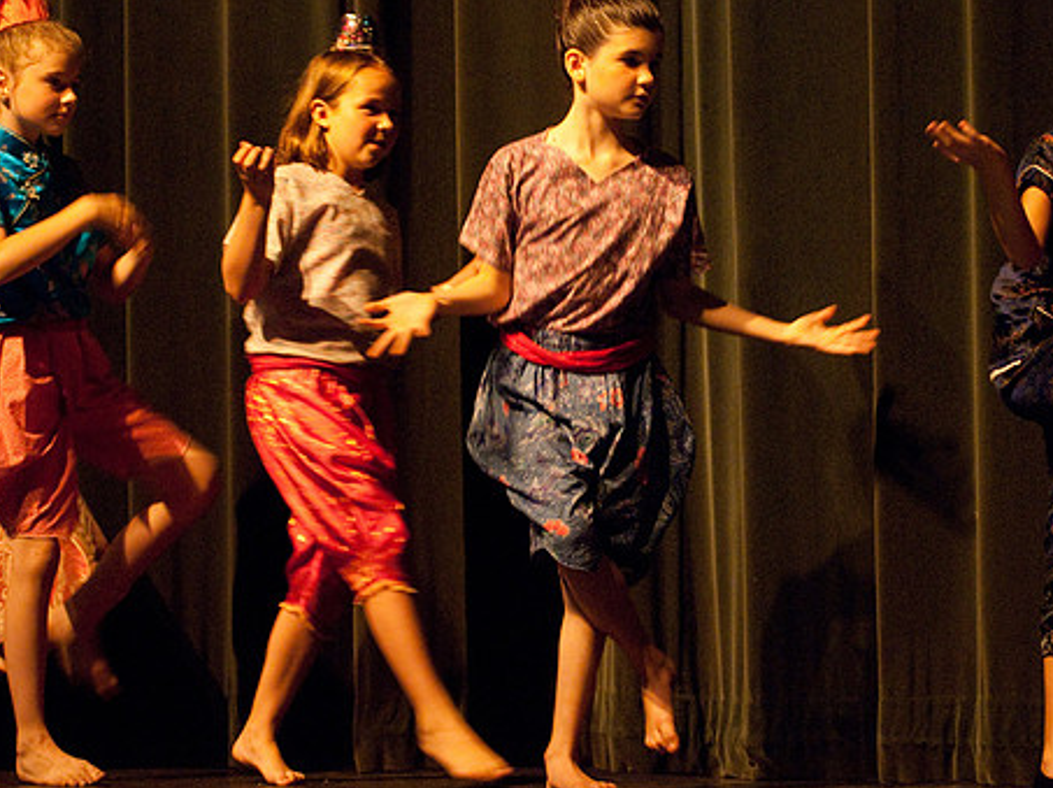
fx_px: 4499
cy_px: 374
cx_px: 570
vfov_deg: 10.0
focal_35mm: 148
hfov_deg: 13.3
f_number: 2.8
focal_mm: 80
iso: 1000
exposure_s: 1/40
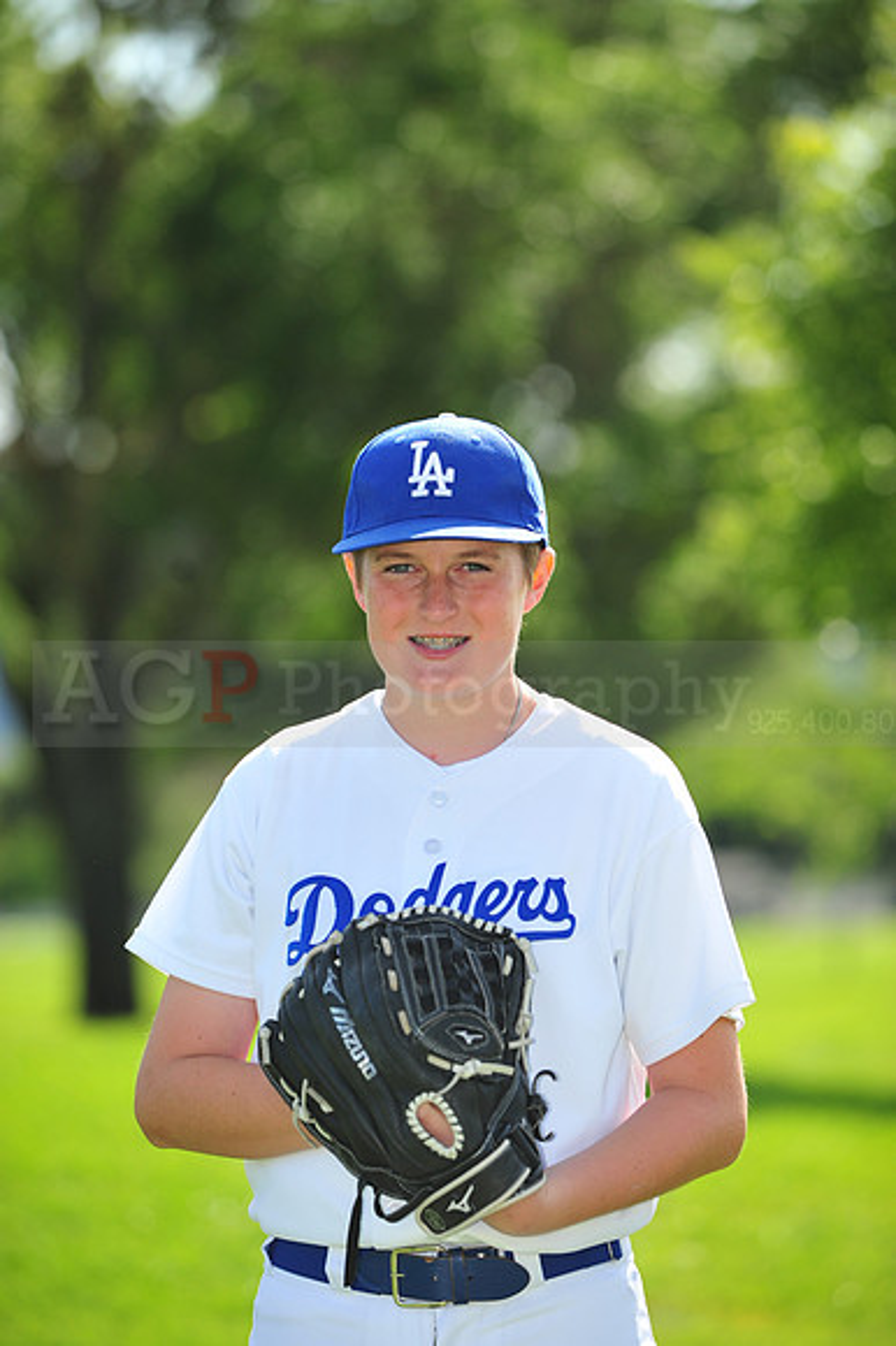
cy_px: 673
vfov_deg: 12.5
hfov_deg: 8.3
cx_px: 448
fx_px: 6167
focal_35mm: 165
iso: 320
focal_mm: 165
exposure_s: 1/1600
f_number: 4.5
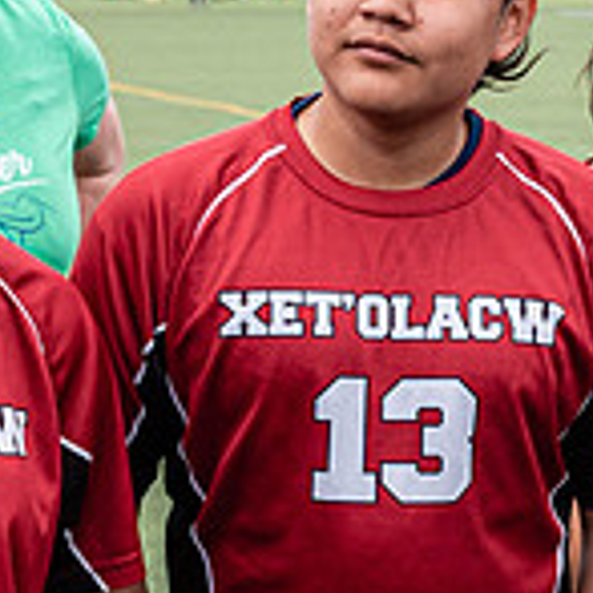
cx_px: 621
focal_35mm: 149
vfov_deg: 11.7
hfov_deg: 11.6
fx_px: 2888
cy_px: 462
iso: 160
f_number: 5.6
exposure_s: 1/400
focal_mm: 35
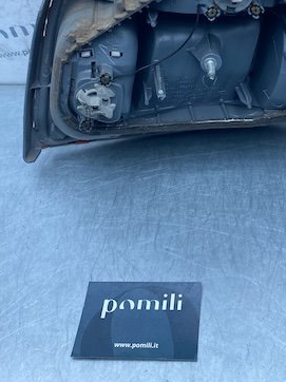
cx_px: 227
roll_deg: +0.5
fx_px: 507
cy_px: 65
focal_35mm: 46
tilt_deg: -41.8
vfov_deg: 39.3
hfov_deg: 30.7
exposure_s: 1/698
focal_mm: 4.25
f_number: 1.8
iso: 32
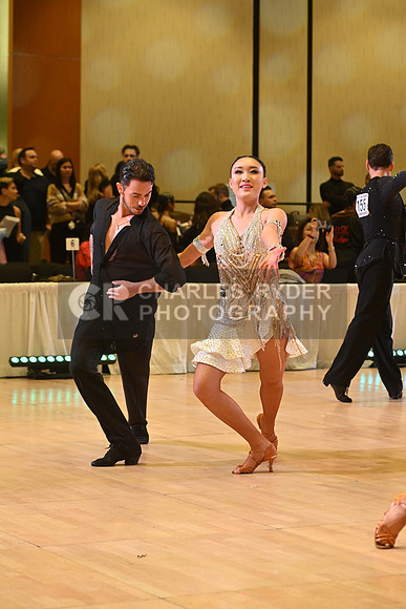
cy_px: 304
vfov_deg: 20.0
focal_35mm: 102
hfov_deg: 13.4
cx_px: 203
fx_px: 1724
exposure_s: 1/400
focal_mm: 102
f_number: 5.6
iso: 4000
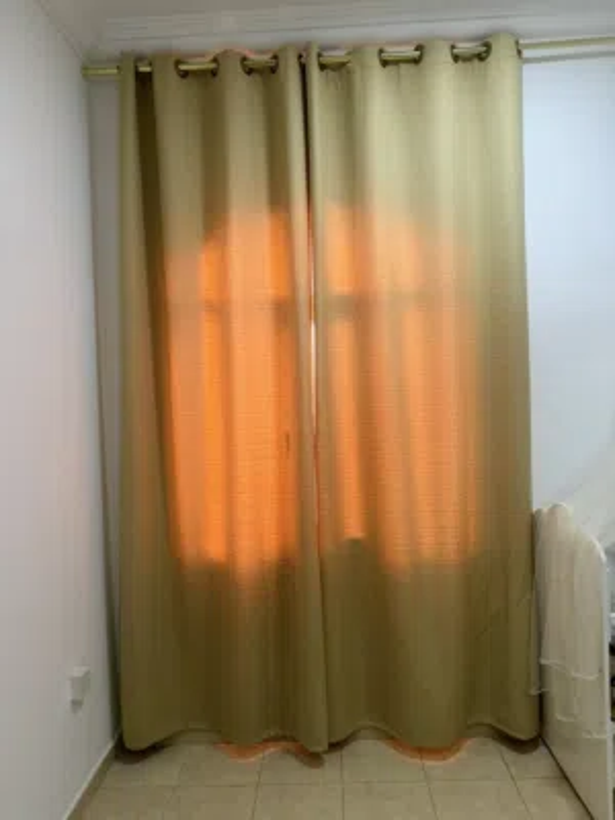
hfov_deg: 56.8
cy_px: 410
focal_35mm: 24
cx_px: 308
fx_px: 569
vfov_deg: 71.6
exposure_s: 1/121
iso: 200
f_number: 1.78
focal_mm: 6.76
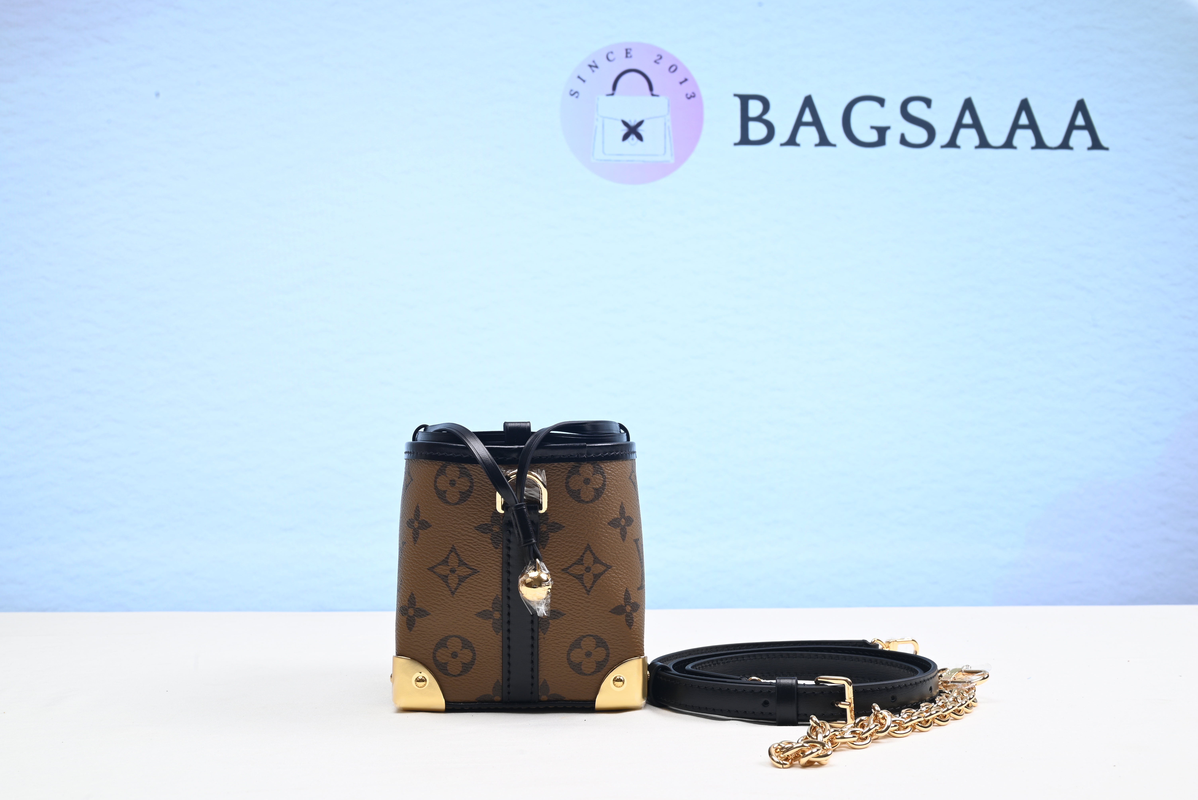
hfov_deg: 48.4
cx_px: 599
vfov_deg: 33.4
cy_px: 400
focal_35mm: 40
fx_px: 1332
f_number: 16
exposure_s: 1/2
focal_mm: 40
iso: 100
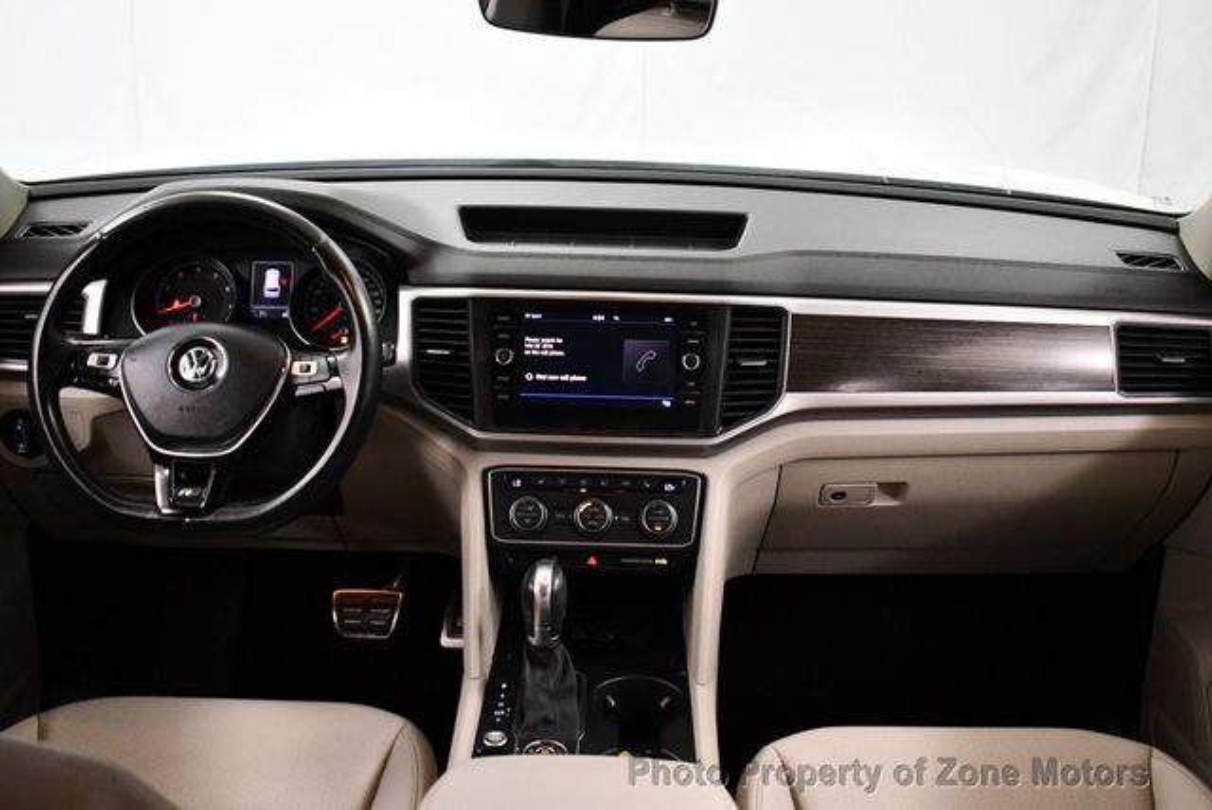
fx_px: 1213
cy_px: 405
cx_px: 606
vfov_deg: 36.9
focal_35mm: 36
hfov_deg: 53.1
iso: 2500
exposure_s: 1/125
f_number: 3.5
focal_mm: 18
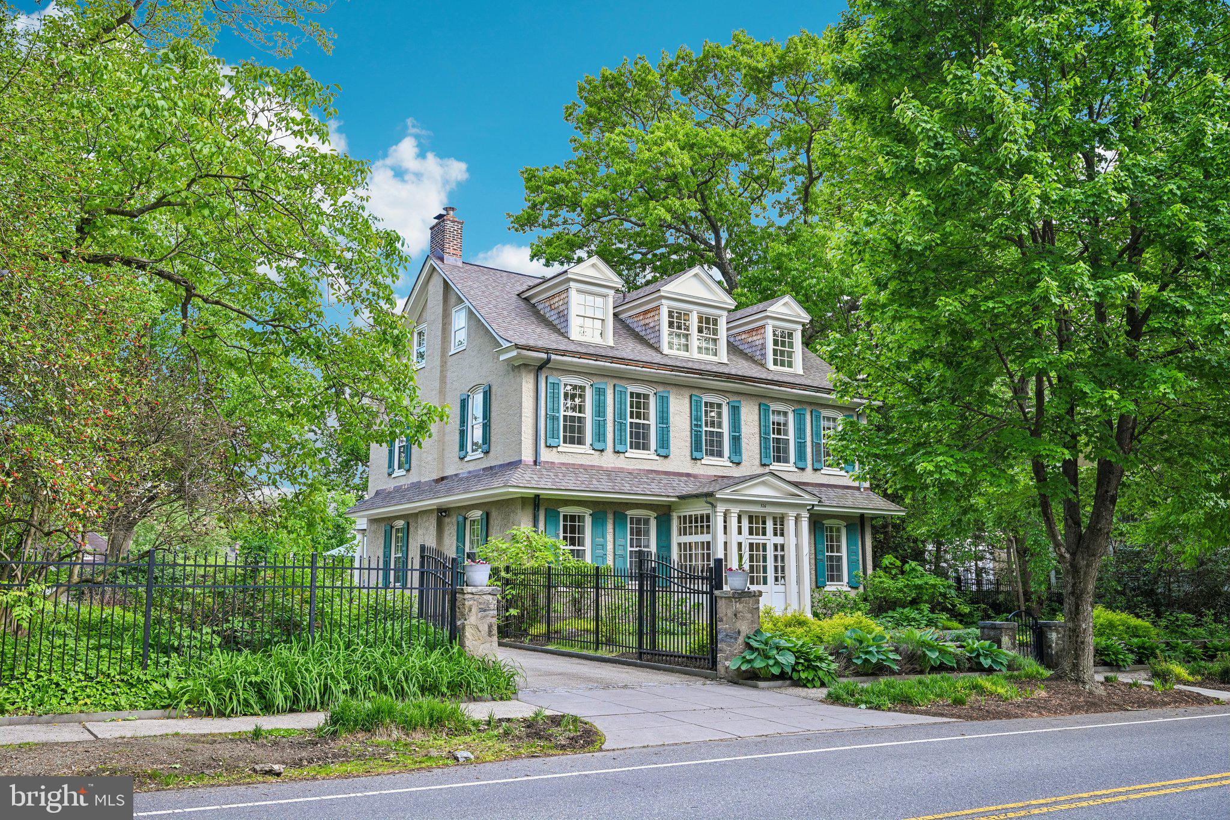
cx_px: 615
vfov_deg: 43.6
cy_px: 410
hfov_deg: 61.9
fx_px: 1025
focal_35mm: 30
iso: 800
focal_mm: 30
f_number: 8
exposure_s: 1/320
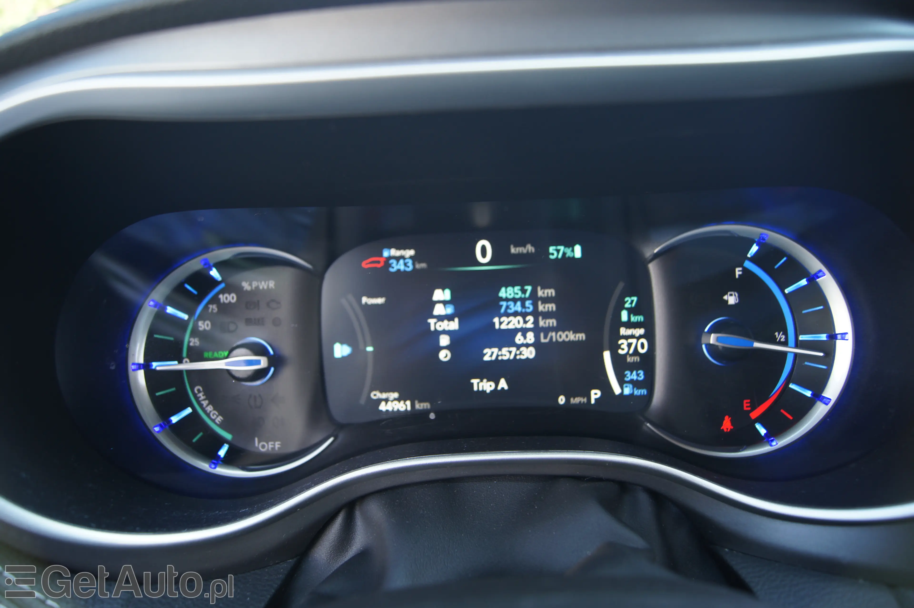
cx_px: 457
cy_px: 304
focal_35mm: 27
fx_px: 685
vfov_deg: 47.9
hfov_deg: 67.4
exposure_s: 1/30
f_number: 3.5
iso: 125
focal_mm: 18
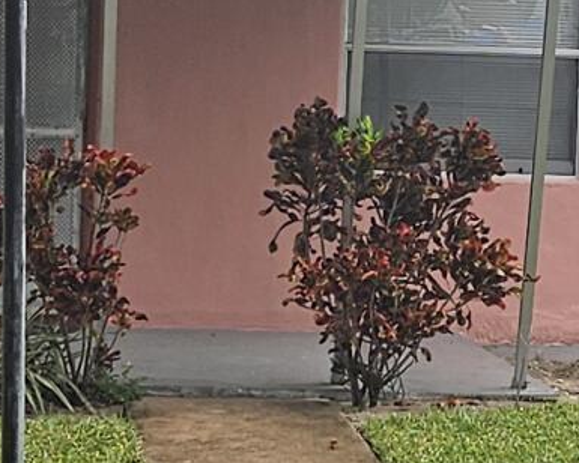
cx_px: 356
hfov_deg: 11.0
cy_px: 99
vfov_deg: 8.8
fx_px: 2999
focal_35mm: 175
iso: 25
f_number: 1.8
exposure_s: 1/354
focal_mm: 5.4
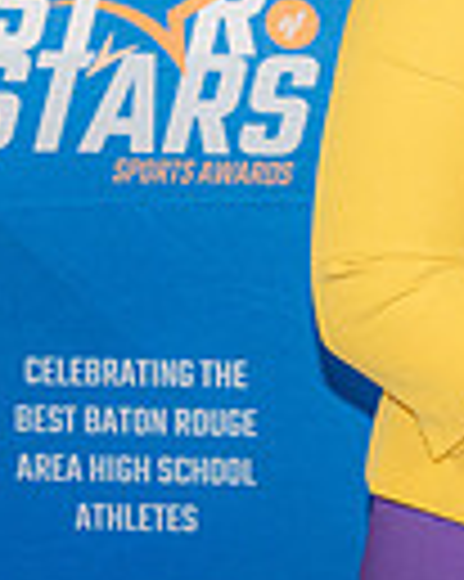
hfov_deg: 6.7
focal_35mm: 220
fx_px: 3781
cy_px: 38
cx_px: 1041
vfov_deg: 8.8
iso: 320
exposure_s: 1/160
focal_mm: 52
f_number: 3.2
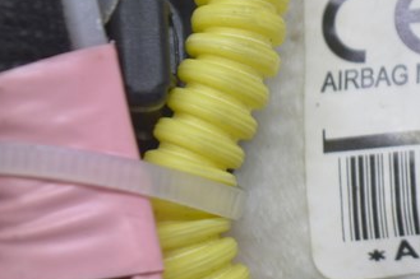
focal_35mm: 257
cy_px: 29
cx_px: 589
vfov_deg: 5.3
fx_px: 2992
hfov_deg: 7.9
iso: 400
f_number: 5.6
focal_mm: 55
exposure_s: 1/20
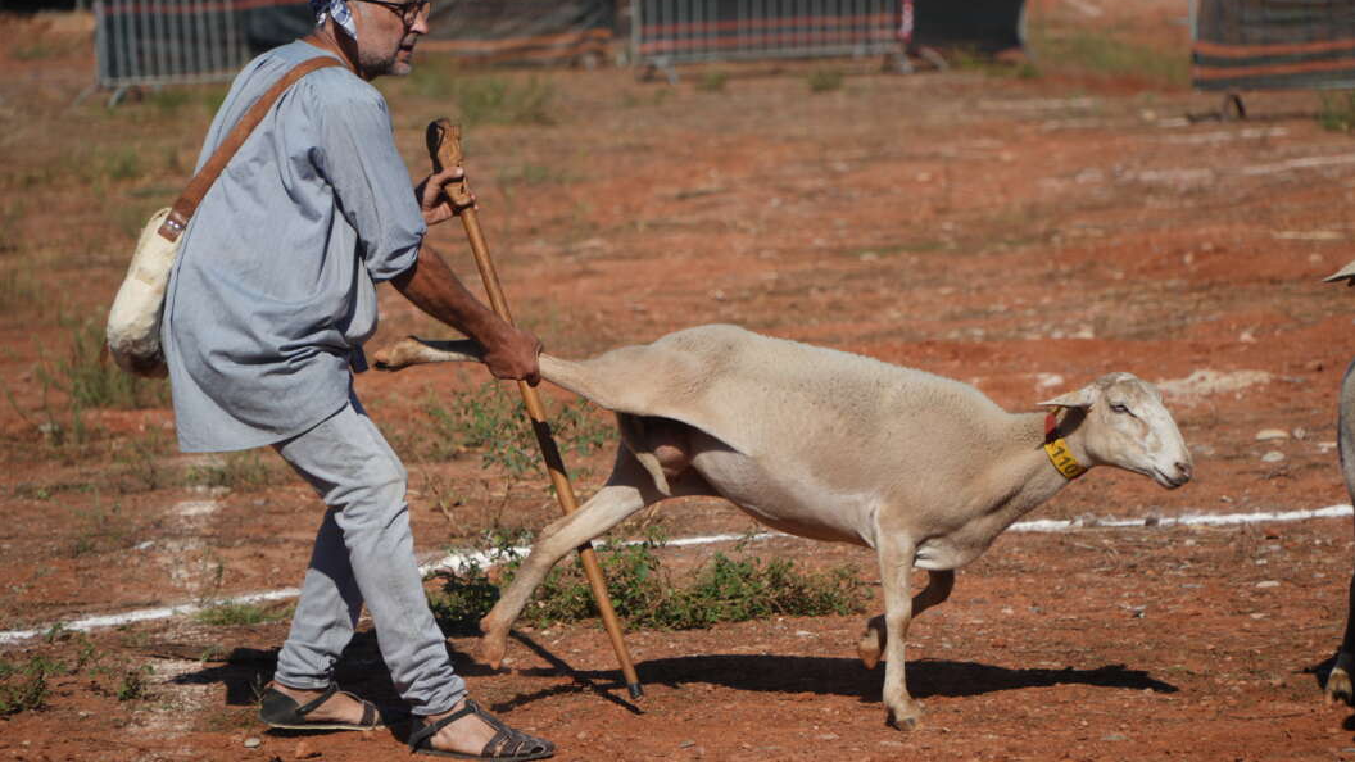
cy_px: 343
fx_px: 5947
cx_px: 678
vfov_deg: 7.3
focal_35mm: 166
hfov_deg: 13.0
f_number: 4
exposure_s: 1/800
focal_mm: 105
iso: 50
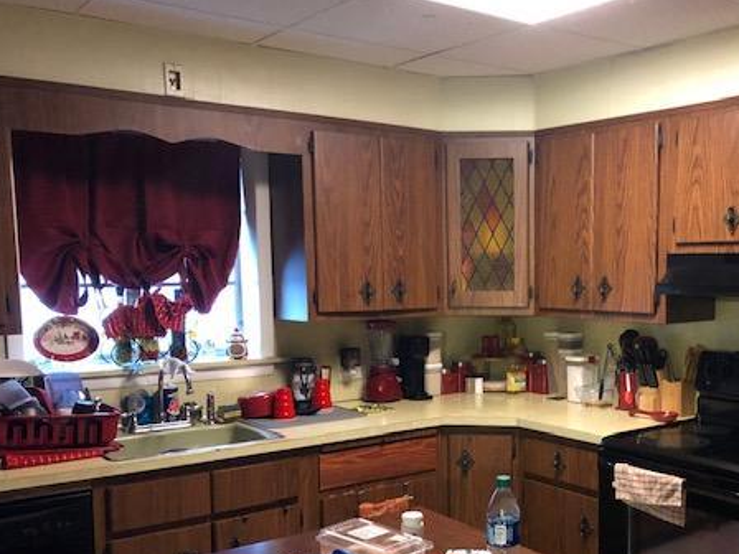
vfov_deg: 35.6
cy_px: 364
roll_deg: +0.9
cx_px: 501
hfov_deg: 46.0
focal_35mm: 40
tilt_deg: -7.2
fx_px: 854
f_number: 1.8
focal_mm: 4
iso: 100
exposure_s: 1/5
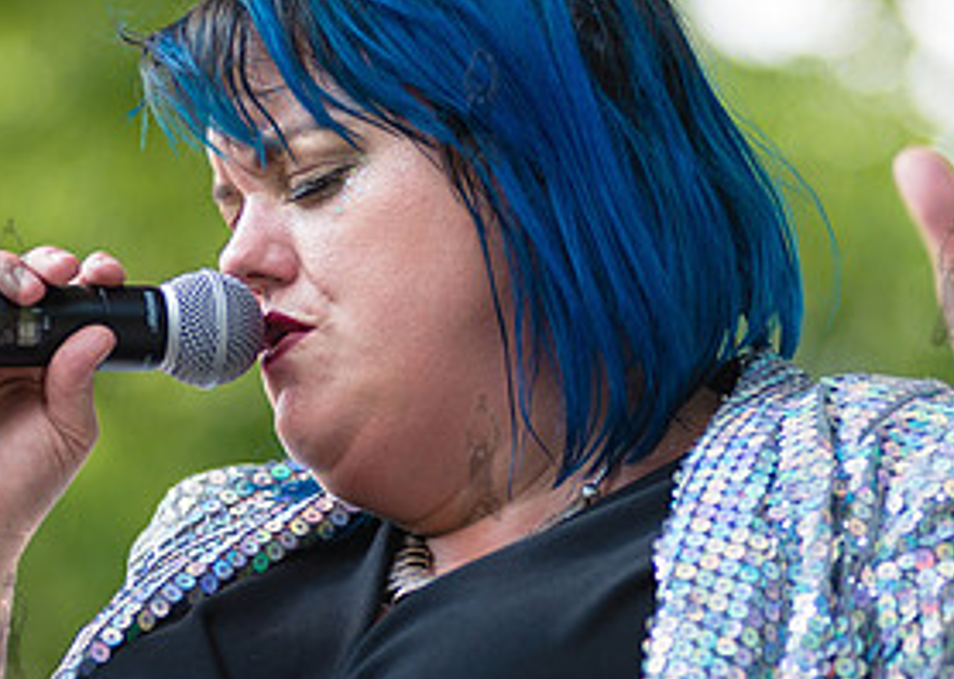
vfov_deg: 4.3
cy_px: 502
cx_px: 344
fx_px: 9095
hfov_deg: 6.0
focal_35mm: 336
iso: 200
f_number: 2.8
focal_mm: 145
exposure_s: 1/640
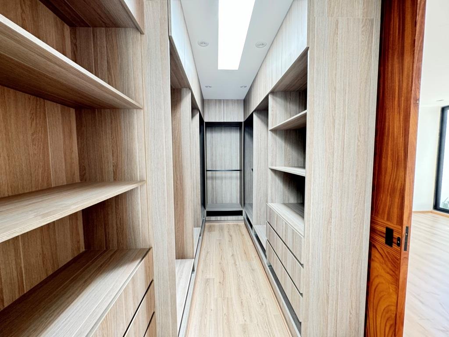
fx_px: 182
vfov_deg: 85.7
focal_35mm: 14
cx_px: 224
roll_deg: +1.7
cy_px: 168
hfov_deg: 102.1
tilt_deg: -3.1
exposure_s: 1/60
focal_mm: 2.22
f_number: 2.2
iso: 400
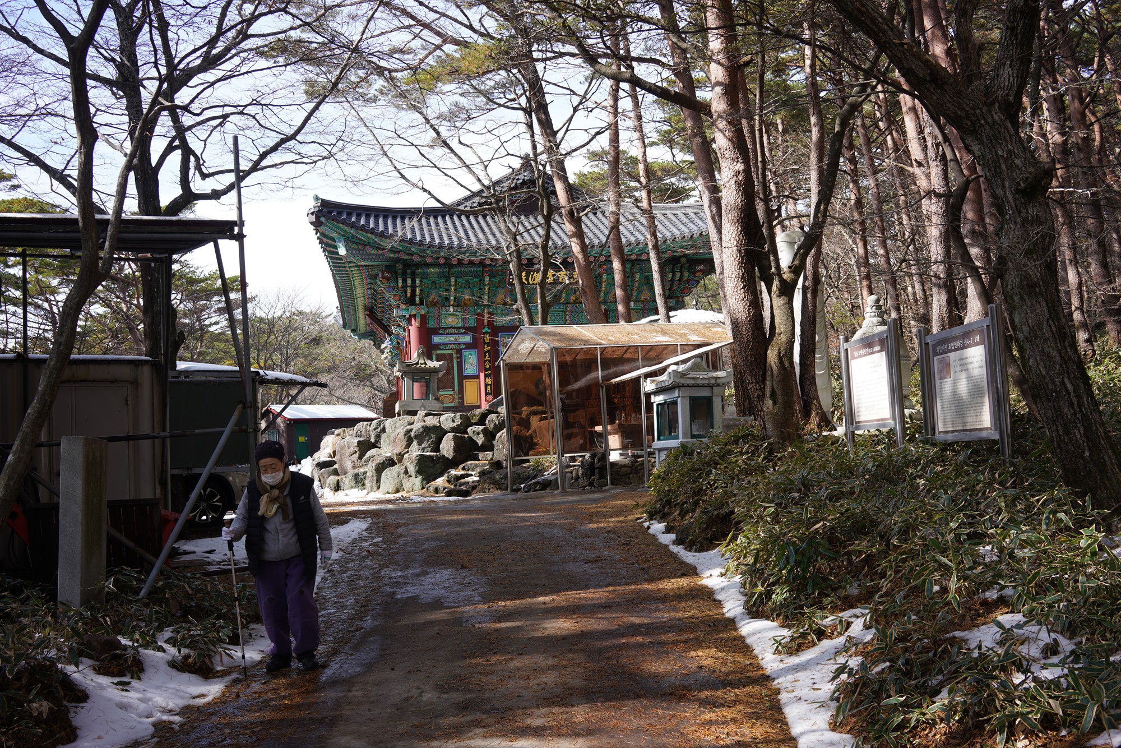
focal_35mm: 35
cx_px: 560
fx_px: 1090
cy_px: 374
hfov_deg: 54.4
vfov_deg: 37.9
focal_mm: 35
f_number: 7.1
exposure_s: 1/100
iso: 100
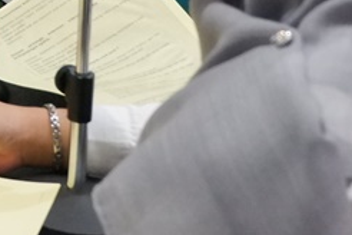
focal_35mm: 125
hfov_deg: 14.9
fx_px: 1222
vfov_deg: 10.4
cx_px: -213
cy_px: -181
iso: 3200
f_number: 3.8
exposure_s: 1/30
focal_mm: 20.1
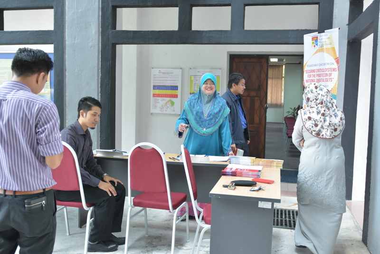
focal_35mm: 36
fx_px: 380
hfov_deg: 53.1
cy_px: 127
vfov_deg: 36.9
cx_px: 190
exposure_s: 1/100
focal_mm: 24
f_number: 2.8
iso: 800
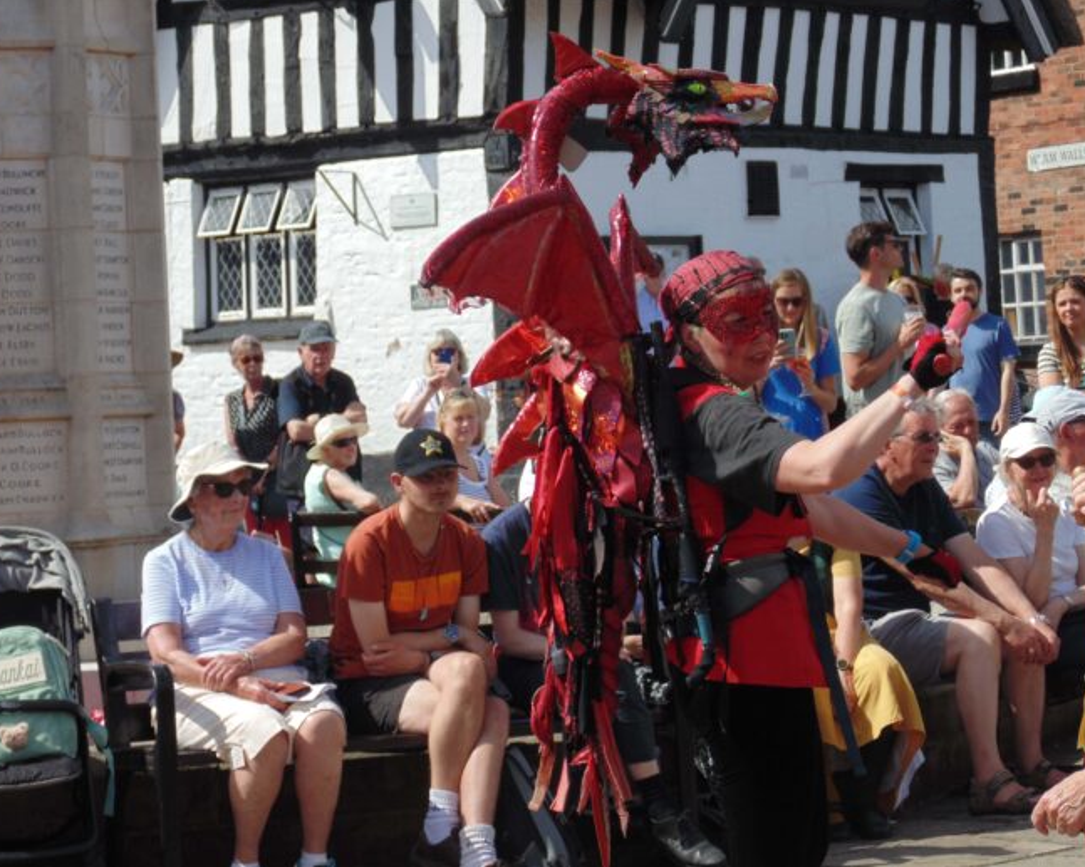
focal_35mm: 125
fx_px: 4012
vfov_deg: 12.3
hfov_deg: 15.4
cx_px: 558
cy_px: 431
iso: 80
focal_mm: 21.3
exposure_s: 1/400
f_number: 4.8
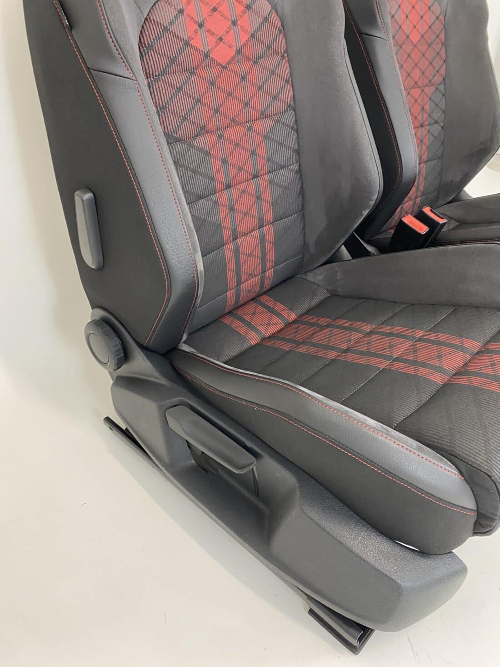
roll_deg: -0.8
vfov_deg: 67.3
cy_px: 334
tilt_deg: -32.8
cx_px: 250
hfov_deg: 53.1
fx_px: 501
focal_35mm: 26
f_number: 1.8
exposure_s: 1/50
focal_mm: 4.25
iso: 200
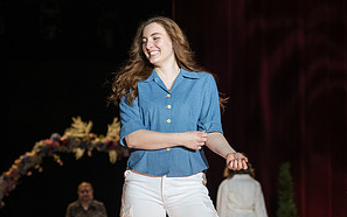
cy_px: 202
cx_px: 211
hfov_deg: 11.9
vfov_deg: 7.4
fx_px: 1665
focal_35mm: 176
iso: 640
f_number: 2.8
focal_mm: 70
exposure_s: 1/800
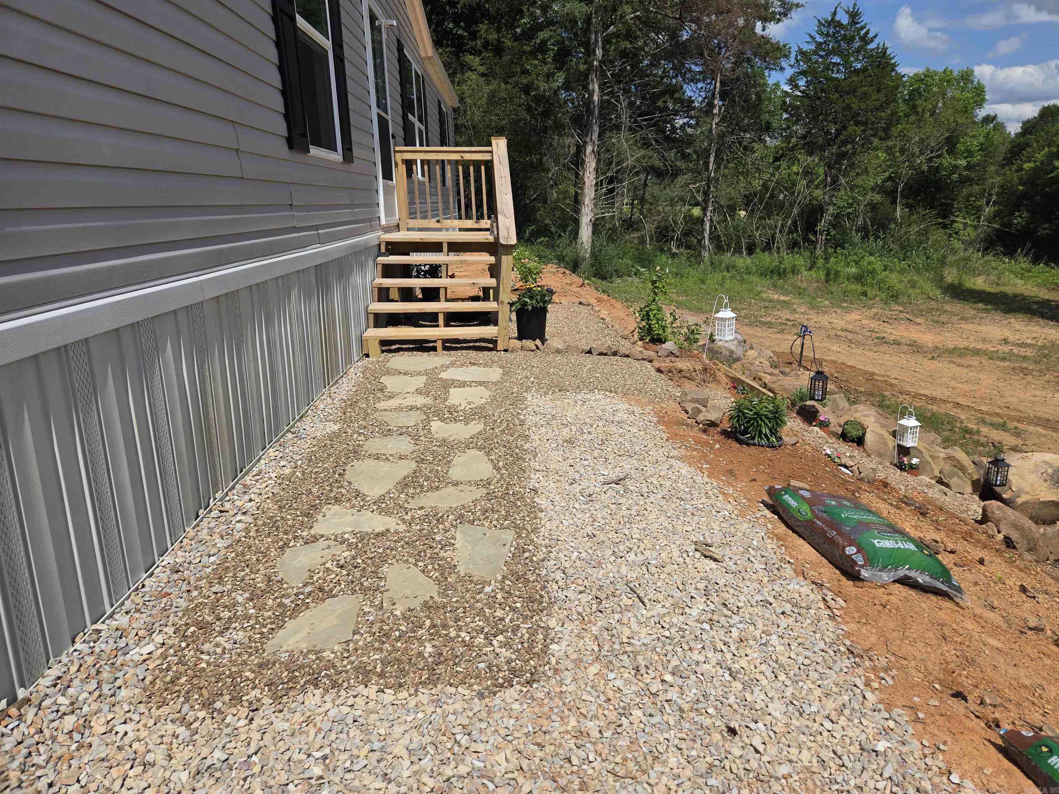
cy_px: 397
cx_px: 530
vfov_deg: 58.9
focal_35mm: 23
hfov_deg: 73.9
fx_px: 704
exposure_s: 1/3160
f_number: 1.8
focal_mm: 5.4
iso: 25
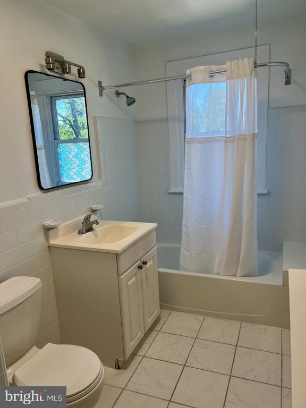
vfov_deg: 67.3
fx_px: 306
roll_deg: +2.5
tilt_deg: -10.8
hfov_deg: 53.1
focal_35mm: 26
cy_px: 204
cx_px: 153
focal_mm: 5.7
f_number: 1.5
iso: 32
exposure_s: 1/145
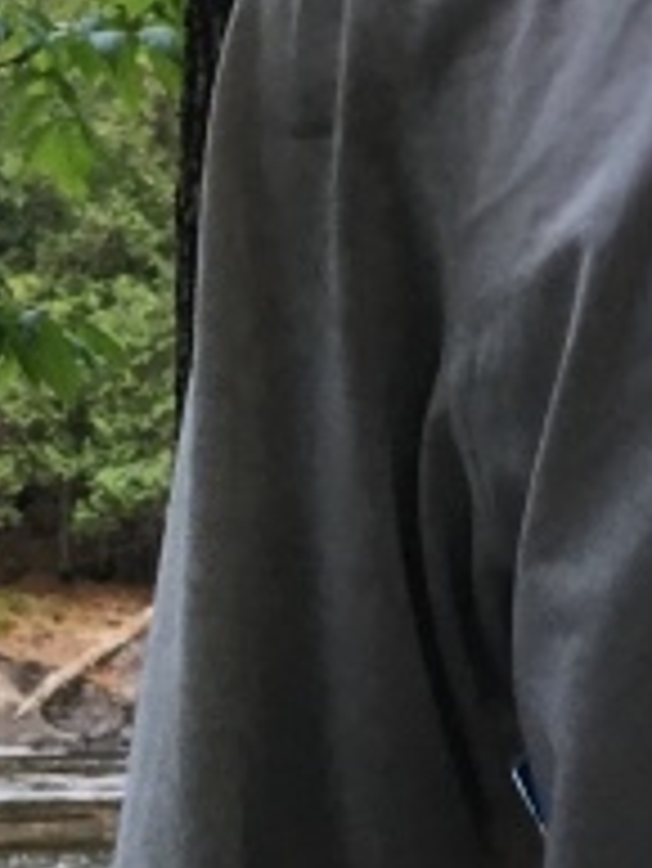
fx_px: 3211
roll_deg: -1.5
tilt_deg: +7.6
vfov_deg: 15.2
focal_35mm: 128
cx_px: 1304
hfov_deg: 10.6
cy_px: 97
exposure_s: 1/30
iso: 40
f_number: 2.2
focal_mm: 4.15
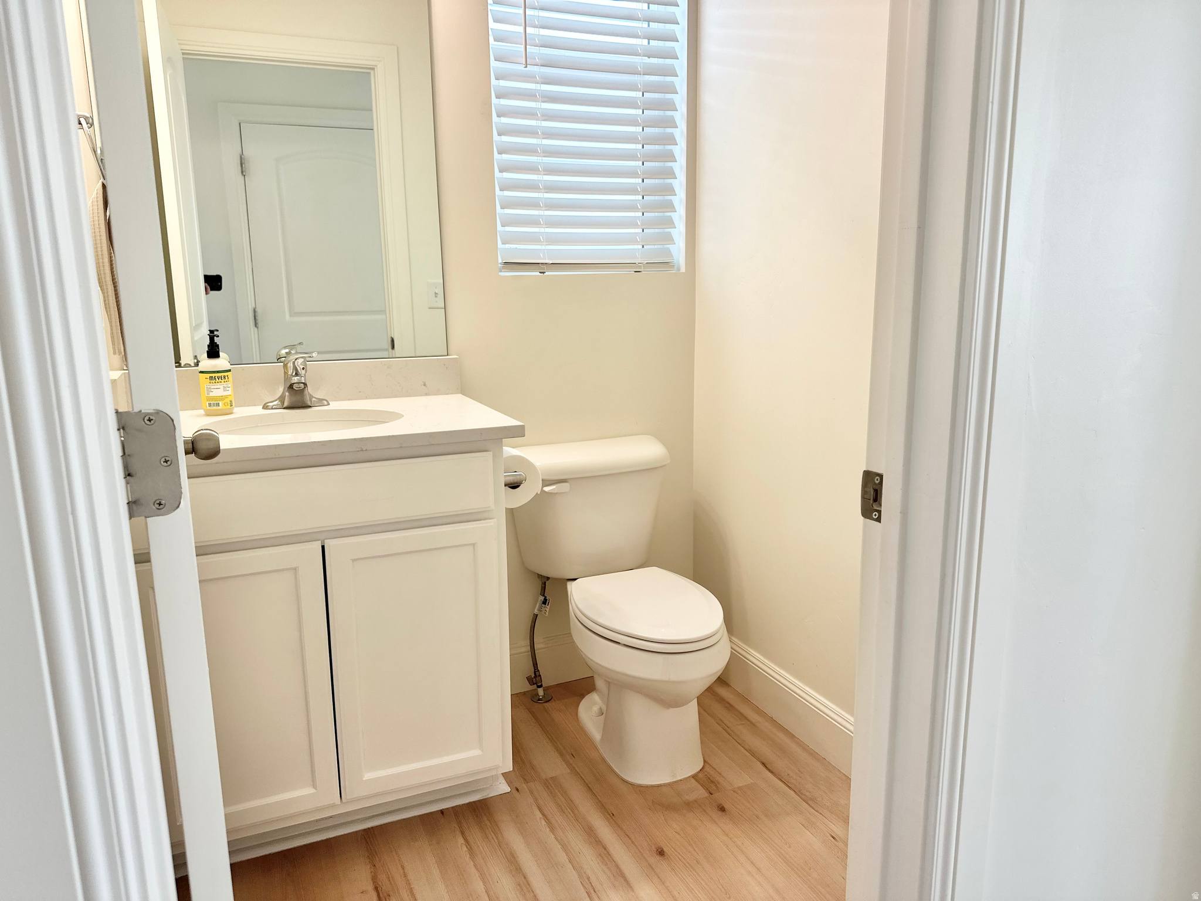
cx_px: 600
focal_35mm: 24
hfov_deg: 71.6
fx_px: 833
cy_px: 450
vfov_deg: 56.8
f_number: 1.78
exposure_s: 1/155
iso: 64
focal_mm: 6.86
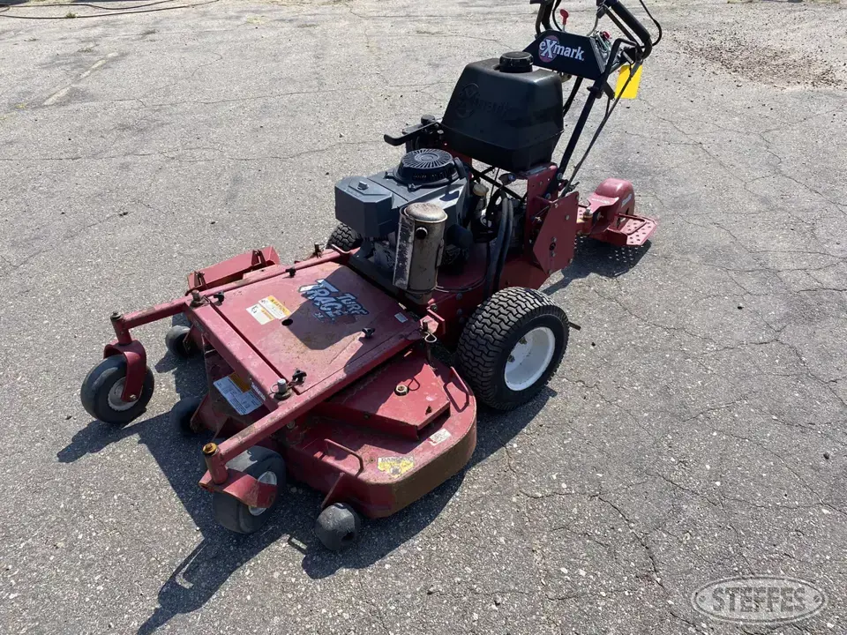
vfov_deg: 53.1
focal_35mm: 26
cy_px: 318
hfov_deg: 67.3
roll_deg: +2.3
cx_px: 424
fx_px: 636
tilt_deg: -36.7
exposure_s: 1/1996
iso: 32
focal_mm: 4.25
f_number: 1.8
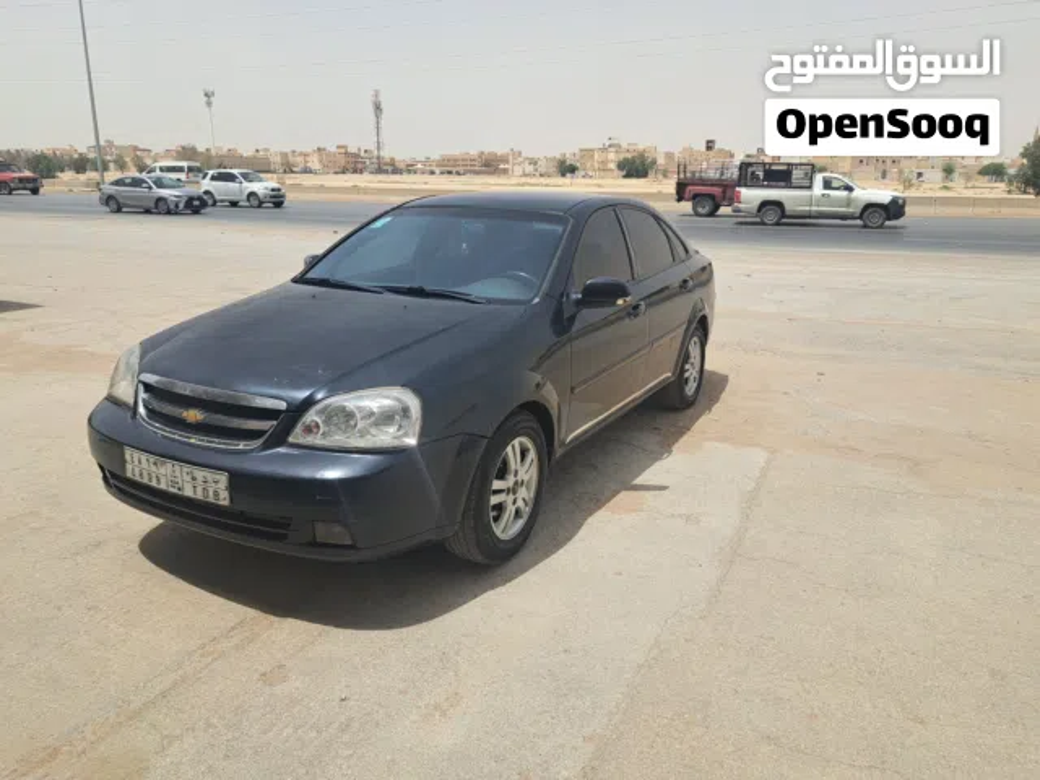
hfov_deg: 71.6
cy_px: 390
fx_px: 721
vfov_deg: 56.8
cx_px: 520
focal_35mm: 24
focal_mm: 5.23
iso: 50
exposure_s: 1/1082
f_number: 1.8
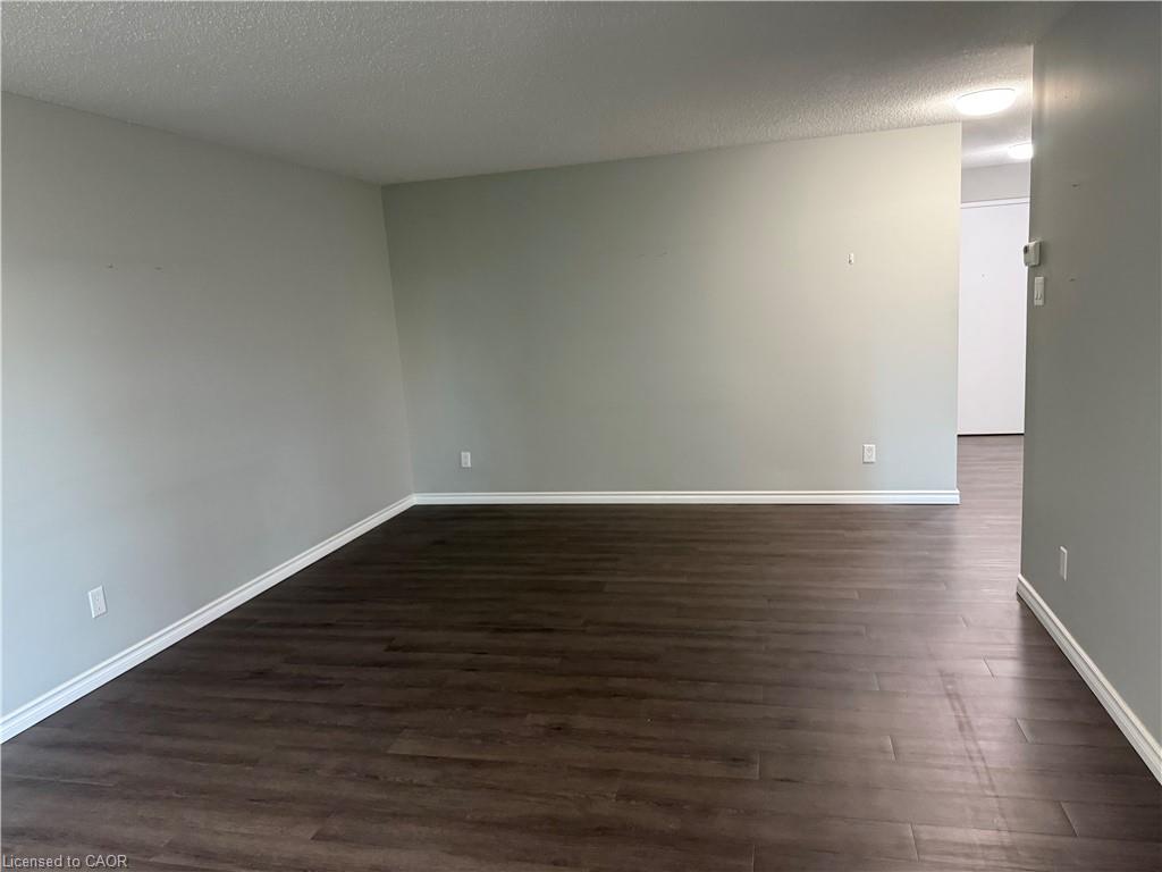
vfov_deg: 56.8
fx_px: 806
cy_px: 436
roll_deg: +3.4
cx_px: 581
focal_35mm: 24
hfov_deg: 71.6
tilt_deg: -9.2
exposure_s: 1/60
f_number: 1.78
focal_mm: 6.76
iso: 400
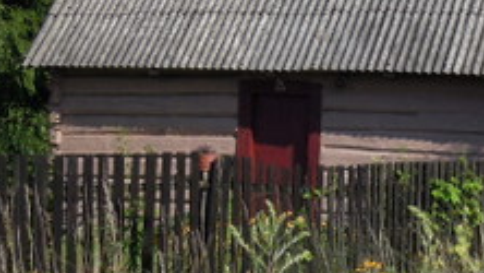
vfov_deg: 10.3
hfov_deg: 17.9
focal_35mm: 118
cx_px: 443
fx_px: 1515
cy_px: 96
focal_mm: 9
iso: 160
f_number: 3.7
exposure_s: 1/1250
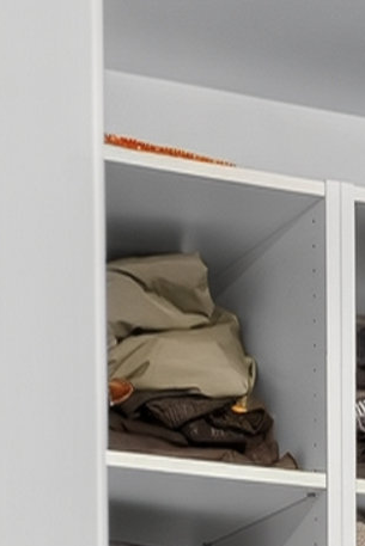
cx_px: 845
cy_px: 1061
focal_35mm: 196
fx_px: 2978
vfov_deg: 9.8
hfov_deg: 6.7
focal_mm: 35
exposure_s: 1/2
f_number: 8
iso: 400
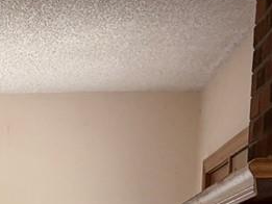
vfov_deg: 7.0
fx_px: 1604
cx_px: -342
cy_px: 451
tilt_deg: -3.4
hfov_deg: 8.9
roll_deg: +0.5
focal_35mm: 204
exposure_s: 1/60
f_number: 1.6
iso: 160
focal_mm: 5.96
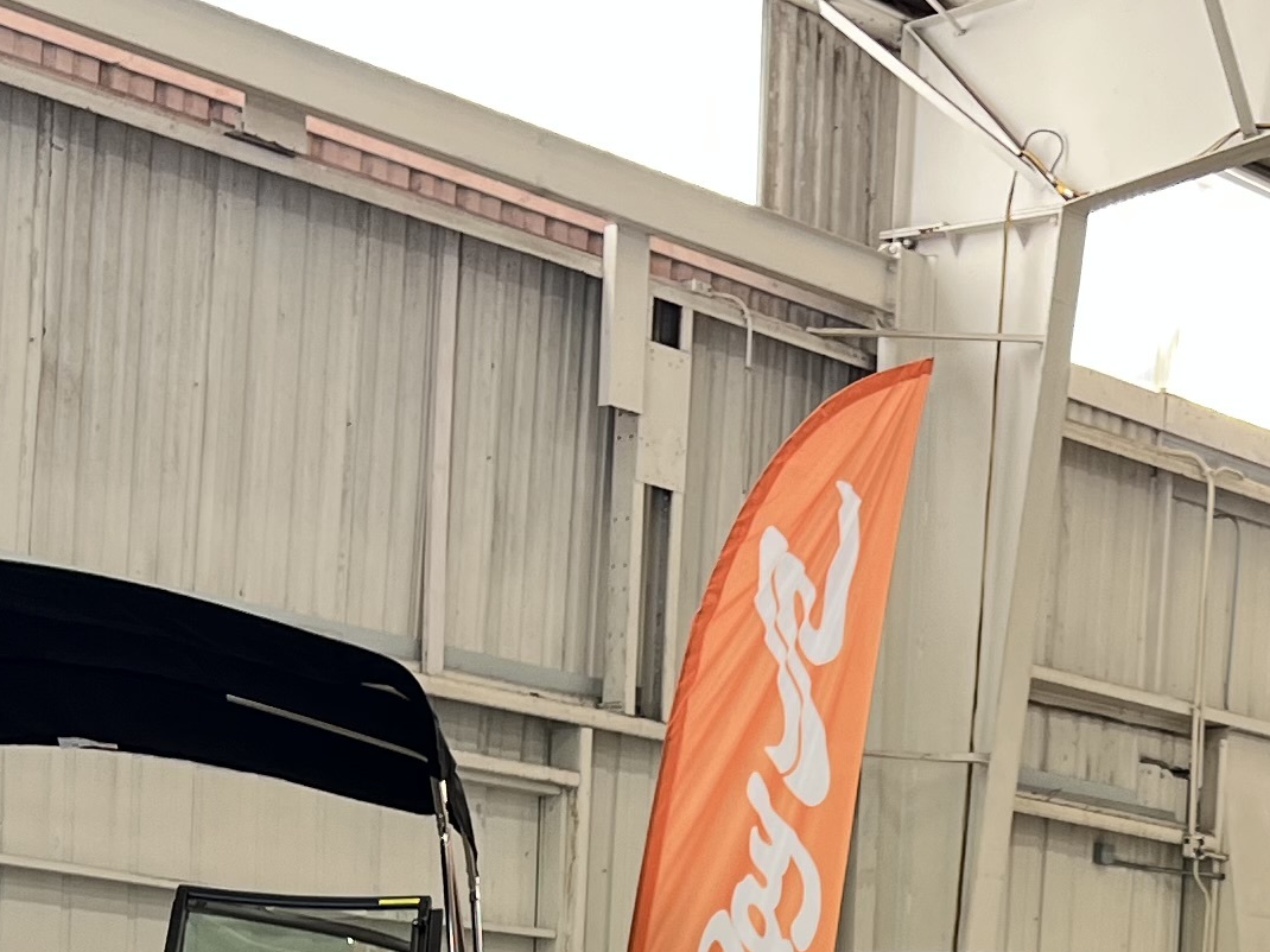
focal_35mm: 98
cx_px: 1186
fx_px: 3595
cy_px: 1415
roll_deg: -3.1
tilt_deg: -3.5
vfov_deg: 14.1
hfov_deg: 19.6
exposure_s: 1/120
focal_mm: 5.7
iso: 50
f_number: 1.5
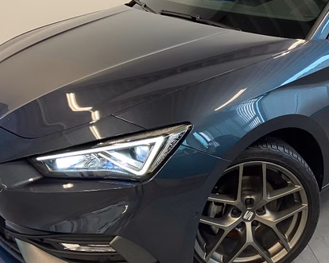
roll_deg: +2.1
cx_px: 237
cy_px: 102
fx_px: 477
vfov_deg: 30.7
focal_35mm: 49
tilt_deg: -21.5
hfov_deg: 37.3
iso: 160
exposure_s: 1/50
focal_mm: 4.25
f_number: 1.8
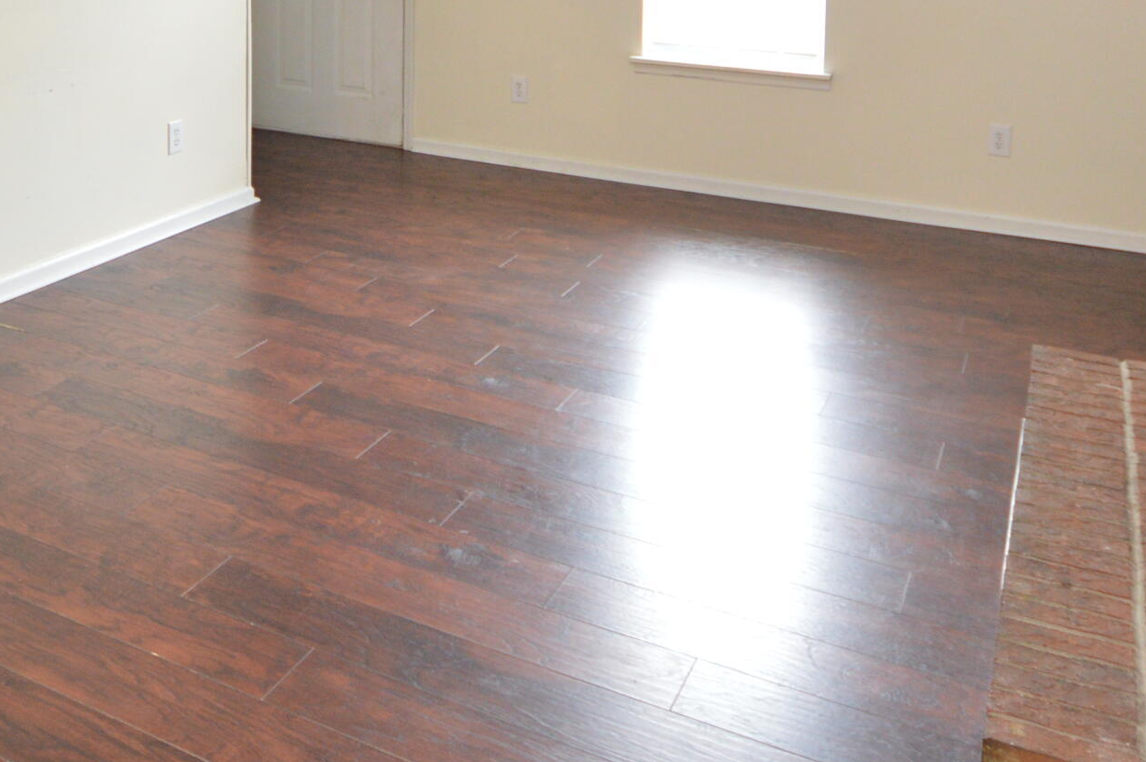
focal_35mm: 36
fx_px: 1145
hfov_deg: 52.2
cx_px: 390
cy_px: -68
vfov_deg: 32.5
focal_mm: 10
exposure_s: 1/60
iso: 800
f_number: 3.5
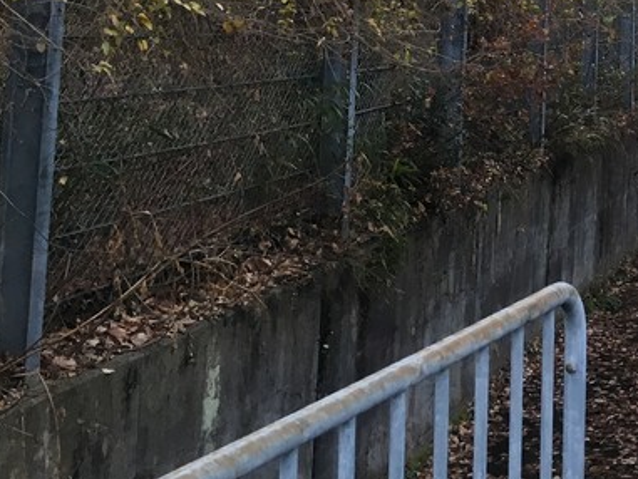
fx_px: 1438
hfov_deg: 22.7
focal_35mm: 78
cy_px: -100
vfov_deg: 17.9
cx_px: 797
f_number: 2.2
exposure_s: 1/30
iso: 50
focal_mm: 4.15
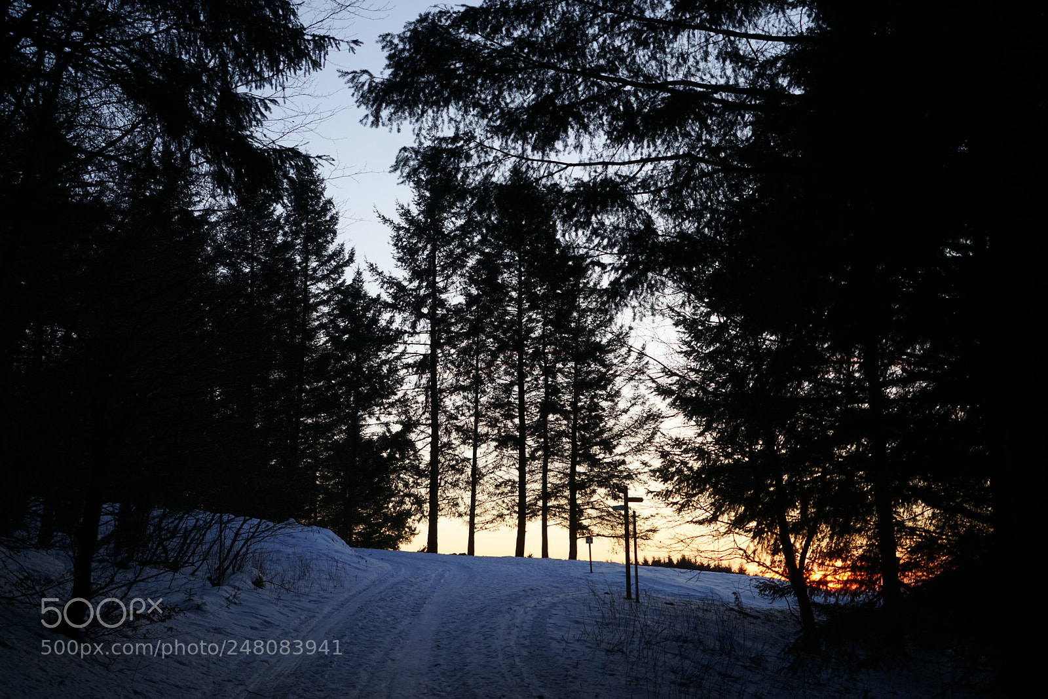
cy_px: 350
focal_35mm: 46
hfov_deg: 42.7
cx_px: 524
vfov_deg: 29.3
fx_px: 1340
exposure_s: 1/60
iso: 160
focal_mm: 46
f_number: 4.5
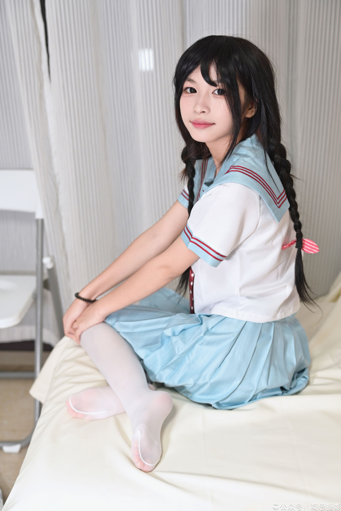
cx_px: 170
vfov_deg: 41.1
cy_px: 256
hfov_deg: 28.1
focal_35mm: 48
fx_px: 682
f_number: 2.8
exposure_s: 1/100
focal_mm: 48
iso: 1100
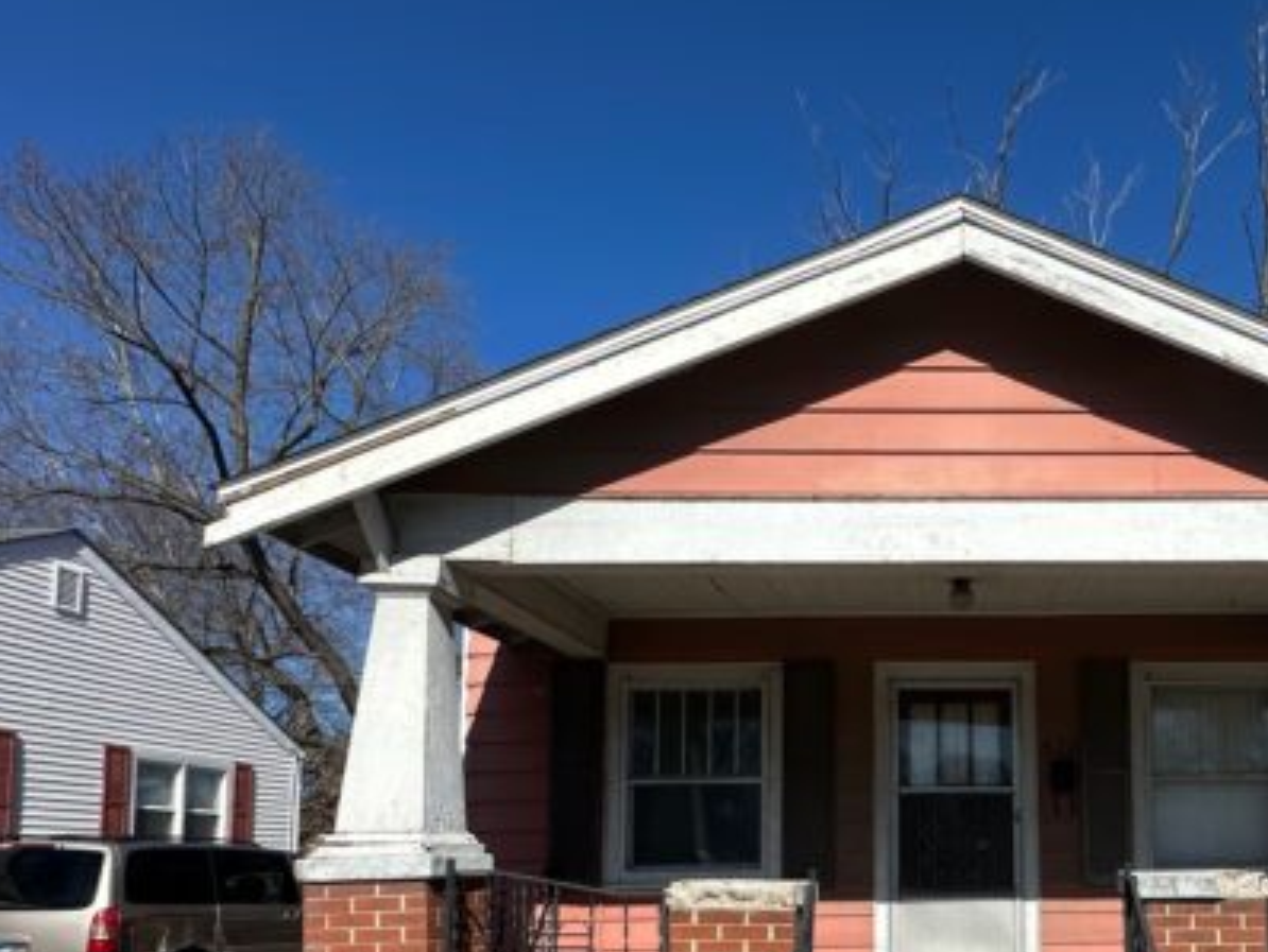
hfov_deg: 61.3
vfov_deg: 47.7
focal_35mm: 27
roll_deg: +0.2
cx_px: 965
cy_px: 799
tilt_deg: +5.3
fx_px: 990
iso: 50
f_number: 2.2
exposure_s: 1/2959
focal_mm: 2.22
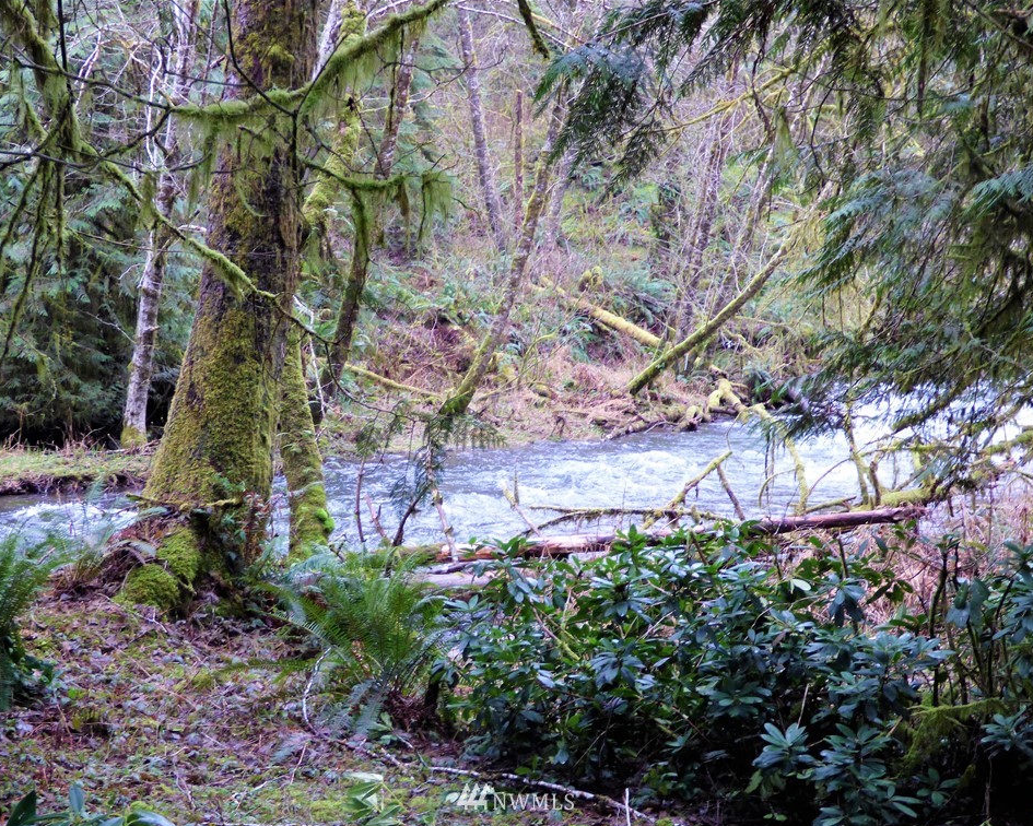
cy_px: 418
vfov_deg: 21.0
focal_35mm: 73
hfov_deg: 26.1
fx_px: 2232
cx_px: 518
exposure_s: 1/50
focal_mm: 11.76
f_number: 4.2
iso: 400
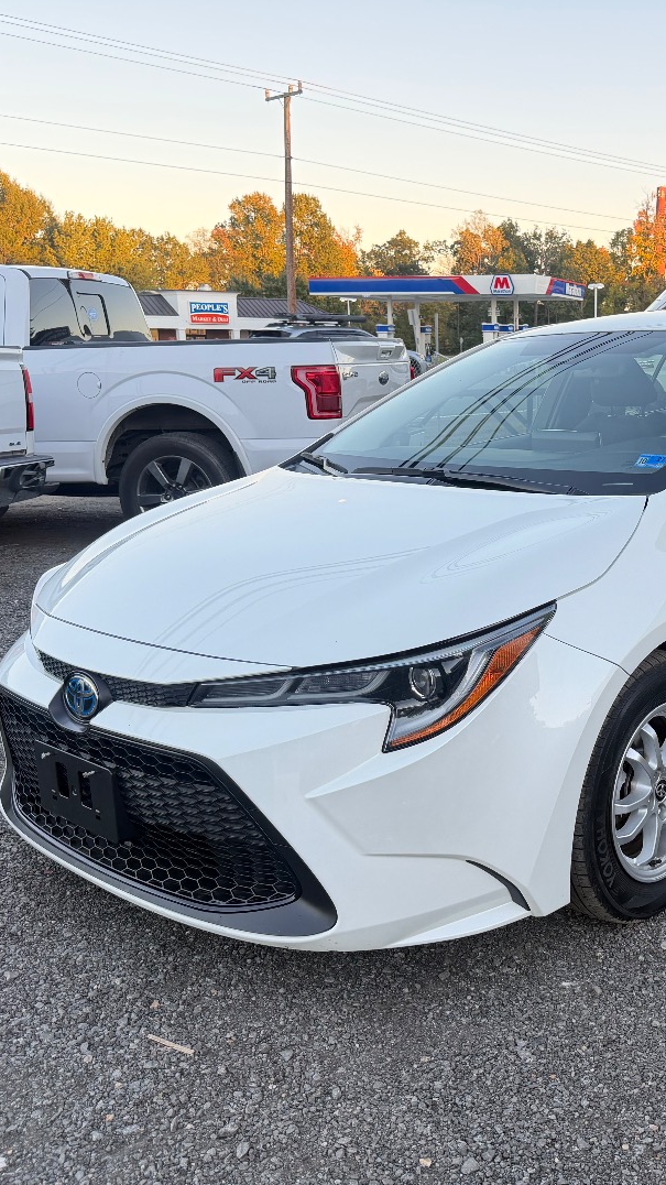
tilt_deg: -13.0
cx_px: 541
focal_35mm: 35
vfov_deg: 56.6
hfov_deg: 32.7
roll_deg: +1.1
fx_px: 1099
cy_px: 591
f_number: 1.78
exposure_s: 1/144
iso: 125
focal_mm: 6.76
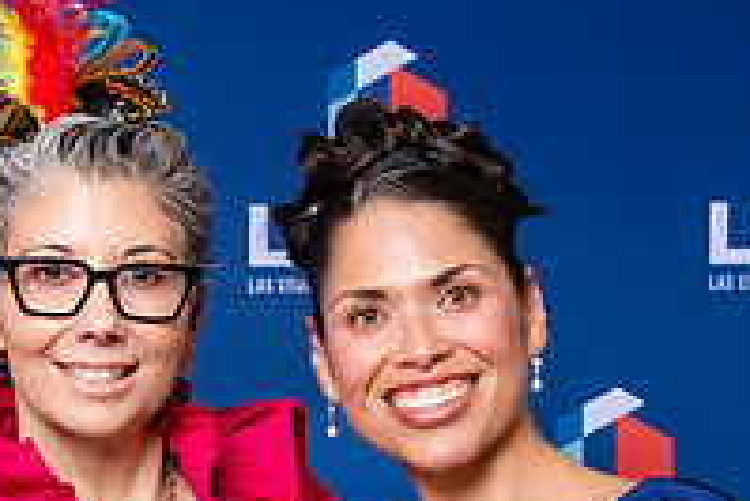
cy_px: 583
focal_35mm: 177
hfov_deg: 11.5
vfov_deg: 7.7
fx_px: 3690
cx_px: -21
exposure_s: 1/200
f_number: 5.6
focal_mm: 58
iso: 500
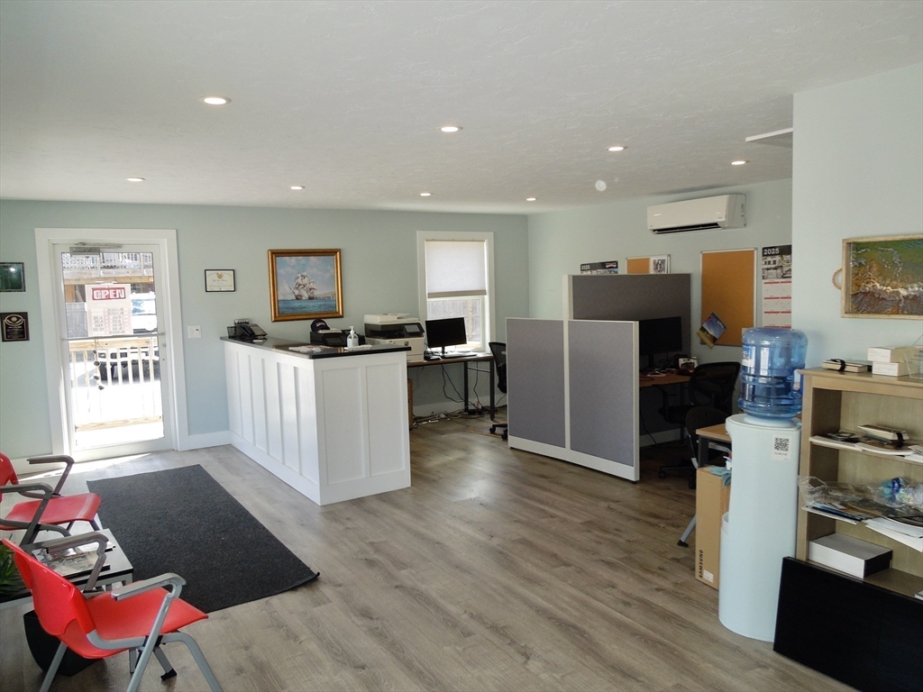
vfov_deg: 54.9
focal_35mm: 25
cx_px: 462
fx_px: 667
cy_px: 346
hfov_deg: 69.4
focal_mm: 4.5
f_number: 3.3
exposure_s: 1/80
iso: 100
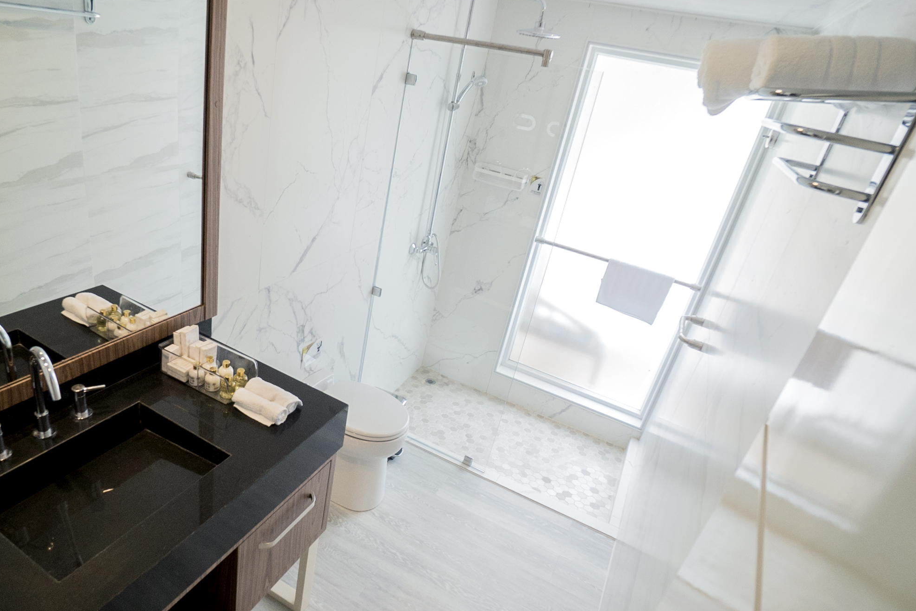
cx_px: 397
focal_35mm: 21
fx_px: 534
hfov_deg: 80.8
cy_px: 318
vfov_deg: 59.5
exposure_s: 1/160
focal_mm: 10
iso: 1000
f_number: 5.6
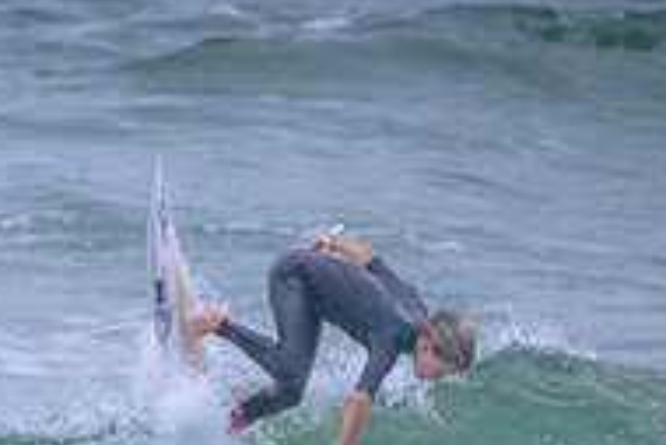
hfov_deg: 0.8
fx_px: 45266
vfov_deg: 0.6
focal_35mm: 2445
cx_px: 42
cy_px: 496
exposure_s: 1/2000
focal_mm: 800
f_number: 11
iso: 5600
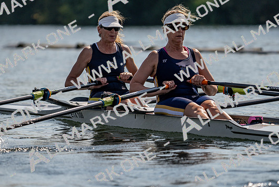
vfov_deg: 4.0
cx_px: 136
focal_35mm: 348
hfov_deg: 5.9
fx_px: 2698
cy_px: 91
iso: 125
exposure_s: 1/1600
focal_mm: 318
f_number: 6.3
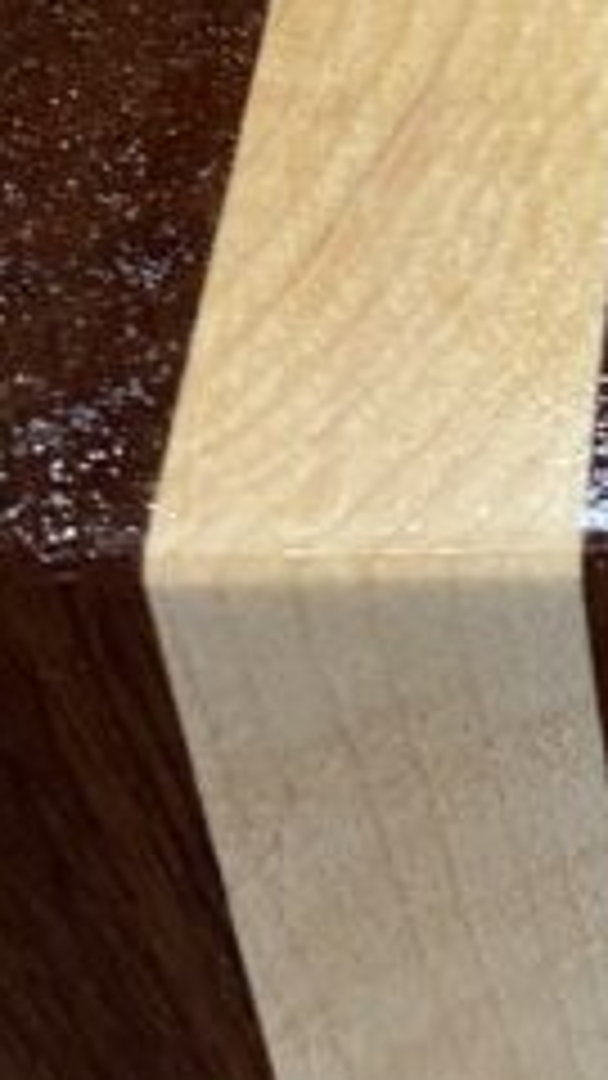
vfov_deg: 17.2
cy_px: -81
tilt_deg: -38.8
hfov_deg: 9.6
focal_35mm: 121
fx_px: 3468
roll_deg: +0.9
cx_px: 1004
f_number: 1.8
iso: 125
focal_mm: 4.25
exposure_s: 1/60
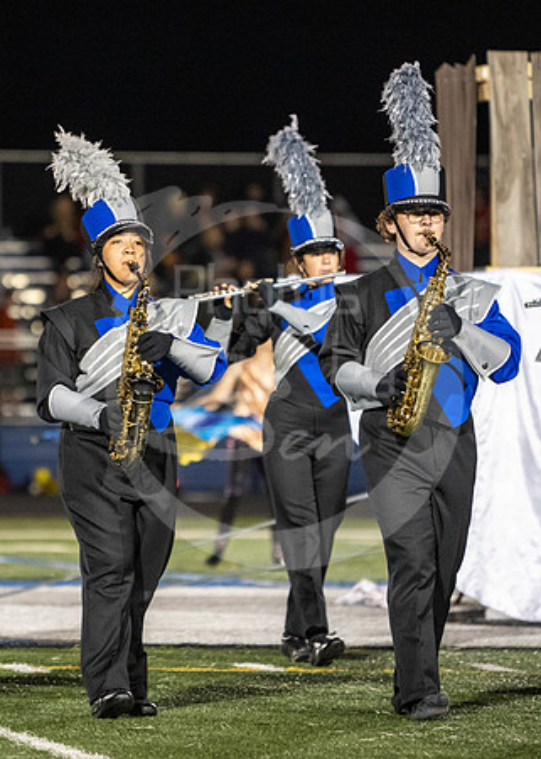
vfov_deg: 6.0
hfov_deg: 4.3
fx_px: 7178
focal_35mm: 333
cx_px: 163
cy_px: 310
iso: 4000
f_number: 2.8
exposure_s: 1/500
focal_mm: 185
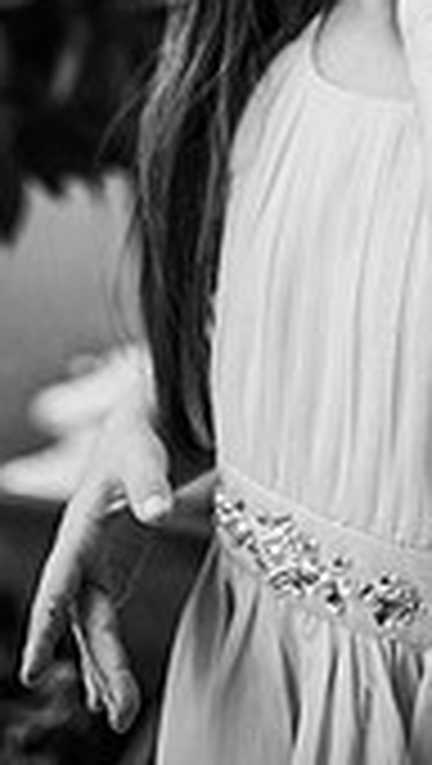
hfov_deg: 12.4
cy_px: -238
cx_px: 443
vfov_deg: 20.1
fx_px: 1969
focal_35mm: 97
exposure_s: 1/250
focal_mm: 35
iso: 100
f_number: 1.8
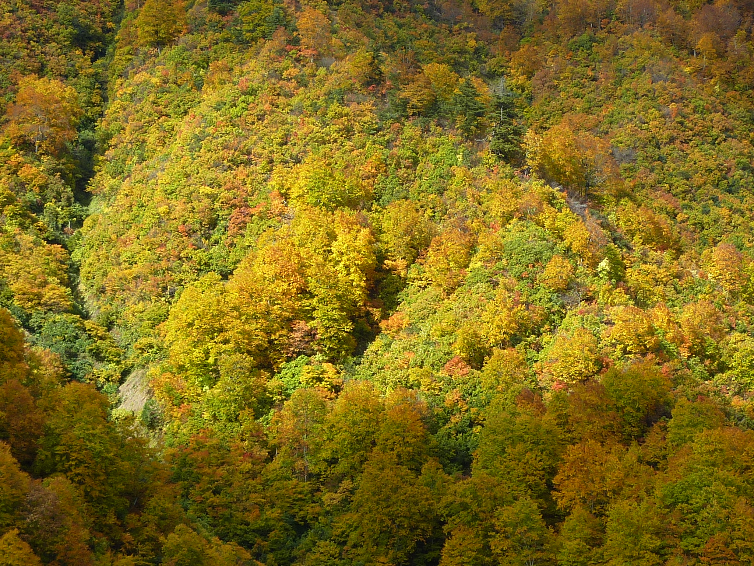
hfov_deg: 18.5
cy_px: 283
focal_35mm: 106
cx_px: 377
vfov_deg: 14.0
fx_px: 2309
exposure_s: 1/250
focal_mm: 9.7
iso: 80
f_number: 3.9
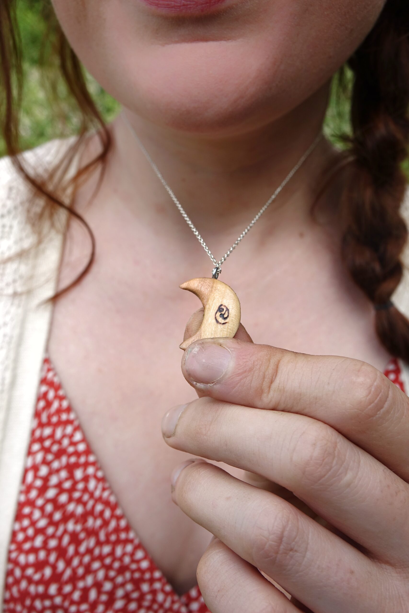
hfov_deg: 43.6
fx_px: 511
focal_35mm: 30
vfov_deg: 61.9
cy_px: 306
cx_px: 204
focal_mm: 10.91
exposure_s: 1/500
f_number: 4
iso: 125
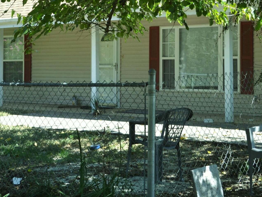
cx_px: 114
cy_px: 43
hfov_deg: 23.8
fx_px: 621
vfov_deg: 17.9
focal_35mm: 82
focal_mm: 24
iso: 160
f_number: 5.6
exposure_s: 1/125
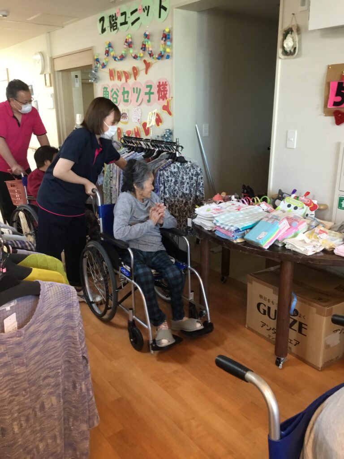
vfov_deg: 58.4
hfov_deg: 45.4
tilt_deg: -18.7
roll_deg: +0.4
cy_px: 230
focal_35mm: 31
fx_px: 411
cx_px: 172
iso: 160
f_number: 2.4
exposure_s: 1/33
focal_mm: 3.3
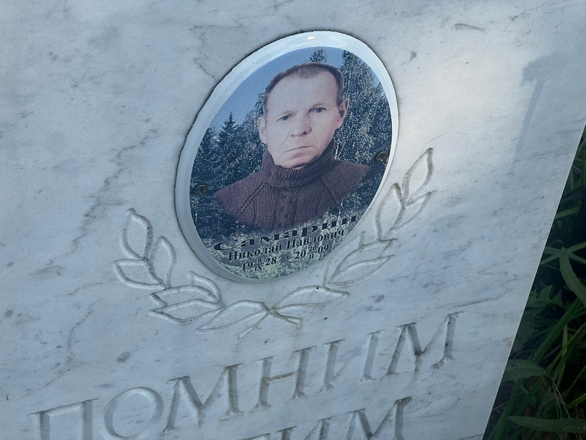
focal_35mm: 77
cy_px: 220
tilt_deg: -40.4
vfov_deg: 19.1
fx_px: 1304
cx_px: 293
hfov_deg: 25.3
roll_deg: -4.4
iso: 32
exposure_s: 1/356
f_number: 2.8
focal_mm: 9
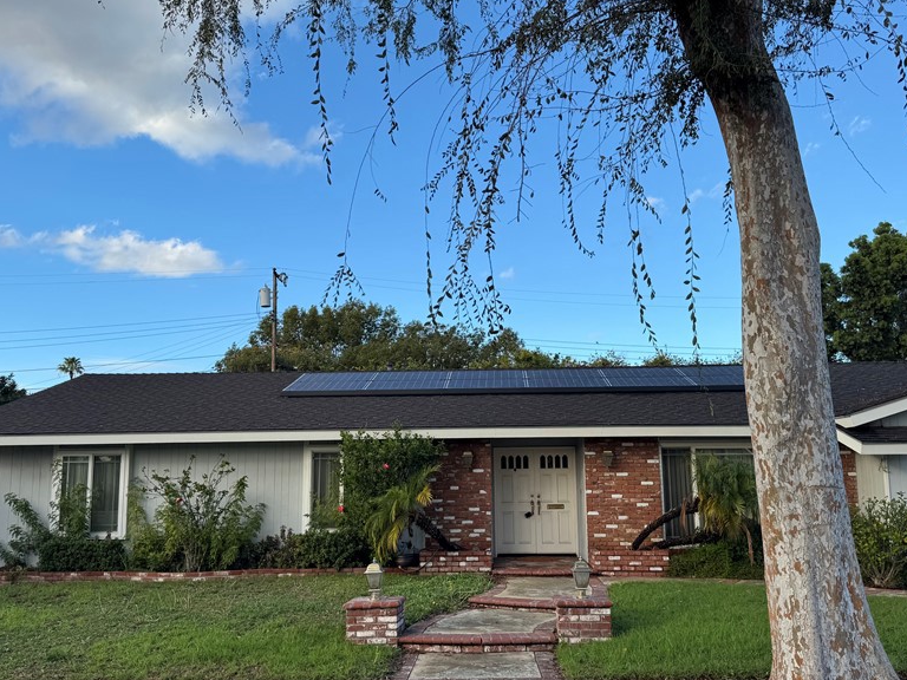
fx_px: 838
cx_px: 468
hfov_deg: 56.8
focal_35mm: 32
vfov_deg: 44.1
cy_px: 368
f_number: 1.78
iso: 80
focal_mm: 6.76
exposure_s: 1/1869
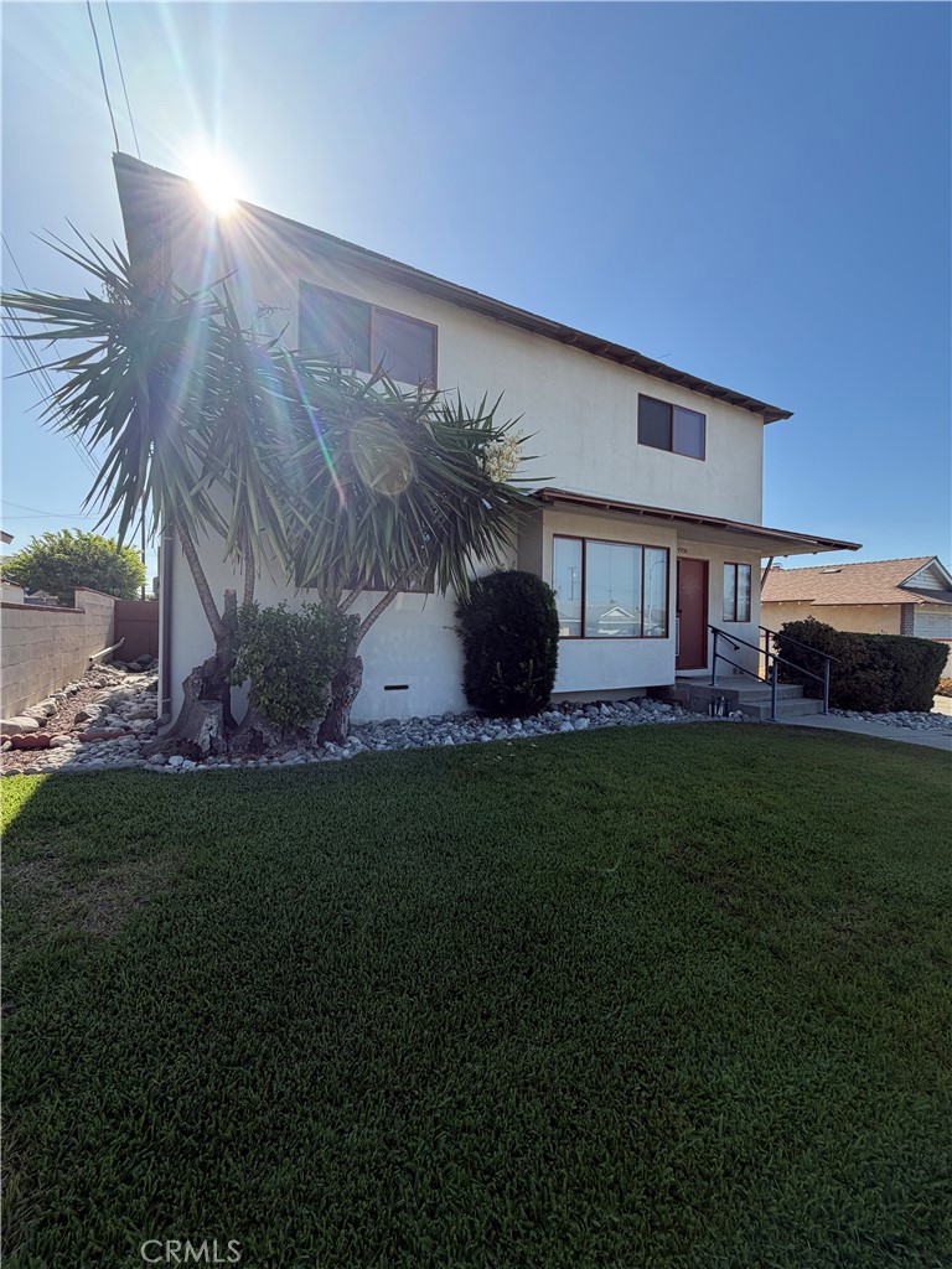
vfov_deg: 102.1
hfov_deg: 85.7
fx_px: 513
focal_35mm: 14
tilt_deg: -0.1
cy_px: 634
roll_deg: -0.4
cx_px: 476
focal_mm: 2.22
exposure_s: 1/770
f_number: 2.2
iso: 32
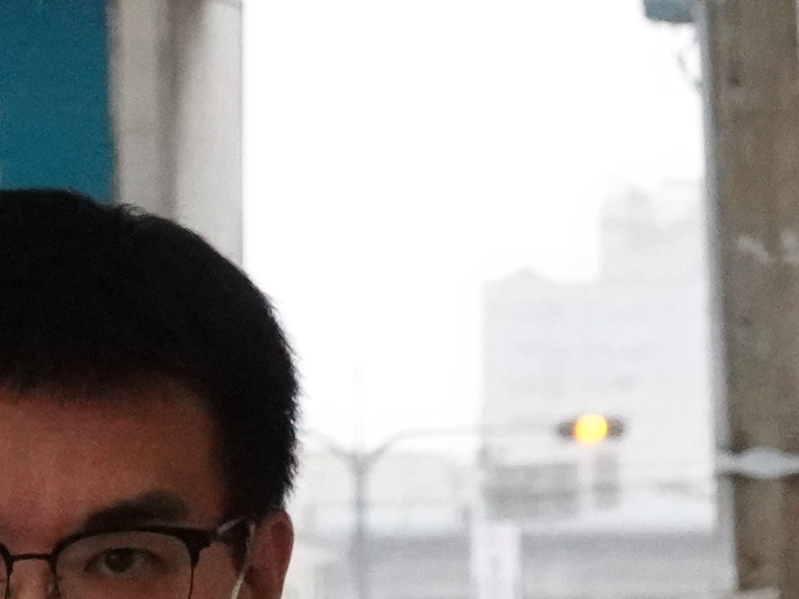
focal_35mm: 506
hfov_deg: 3.9
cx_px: -179
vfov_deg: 2.9
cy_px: 1414
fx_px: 11679
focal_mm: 34.68
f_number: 4
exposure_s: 1/500
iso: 3200
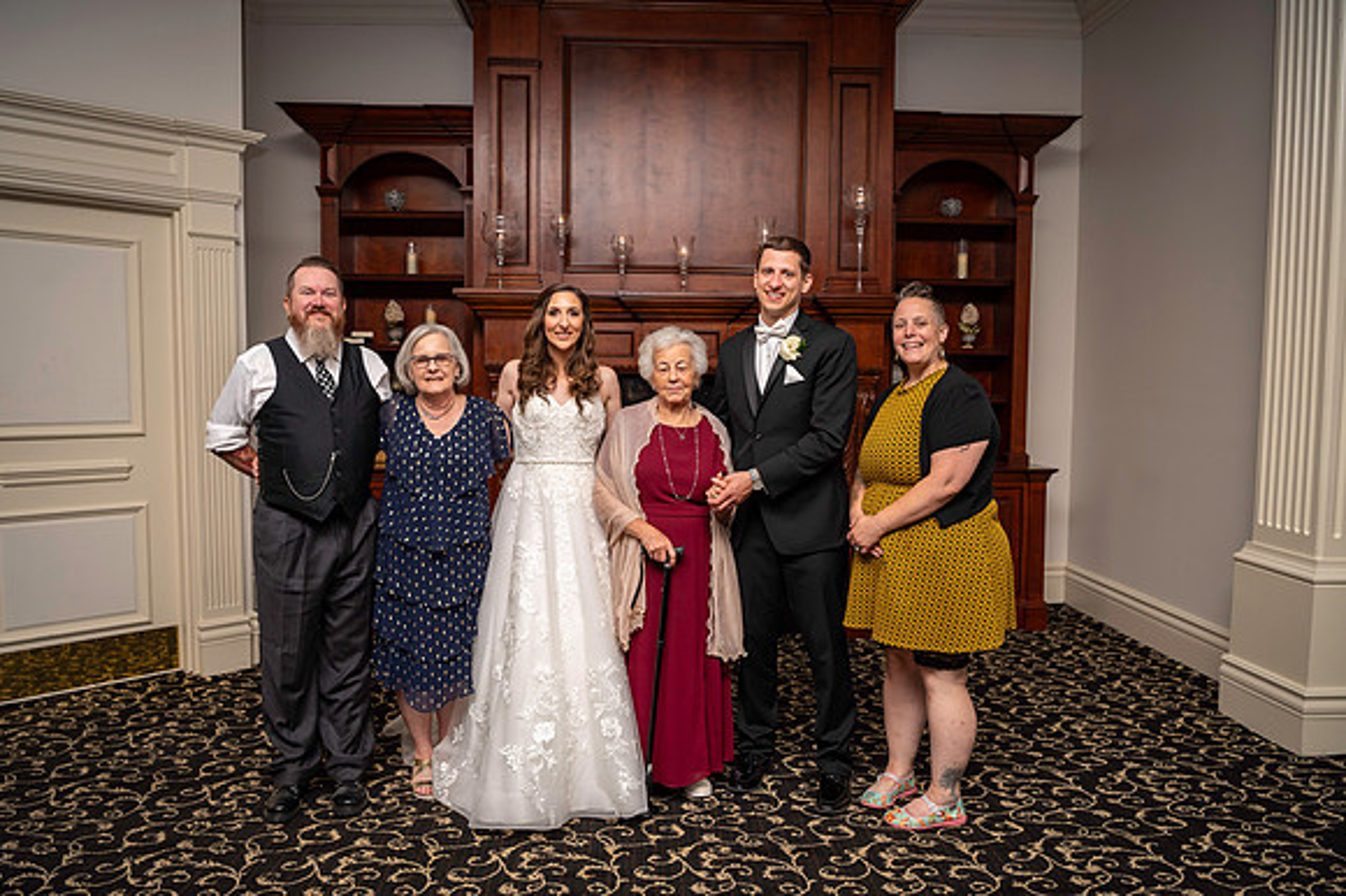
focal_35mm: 27
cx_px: 673
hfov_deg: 67.4
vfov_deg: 47.9
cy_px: 448
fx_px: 1009
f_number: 4.5
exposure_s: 1/125
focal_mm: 27
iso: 800
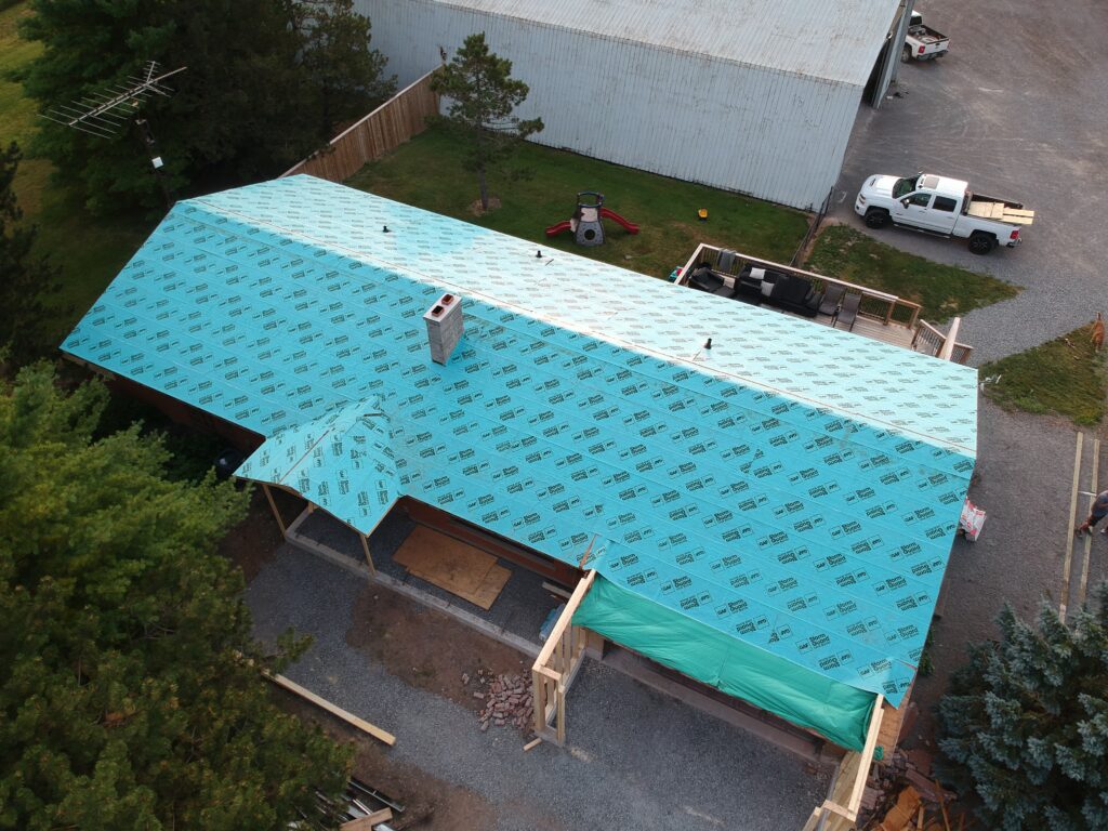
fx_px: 800
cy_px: 416
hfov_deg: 69.4
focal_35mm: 25
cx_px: 554
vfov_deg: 54.9
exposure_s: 1/200
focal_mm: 4.49
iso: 100
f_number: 2.6
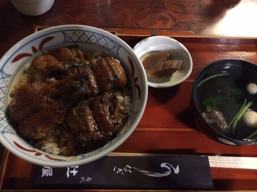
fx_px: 223
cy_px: 96
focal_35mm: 30
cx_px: 128
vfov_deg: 46.8
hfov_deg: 60.0
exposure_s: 1/15
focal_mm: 4.12
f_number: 2.2
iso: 400
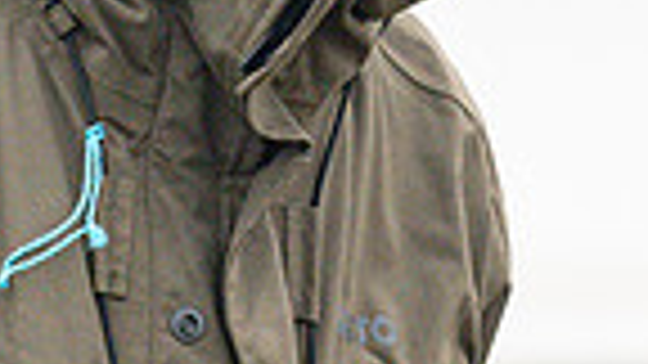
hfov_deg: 3.3
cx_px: 328
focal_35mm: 663
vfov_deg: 1.8
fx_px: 11392
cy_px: -58
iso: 4500
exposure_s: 1/1250
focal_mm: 135
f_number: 4
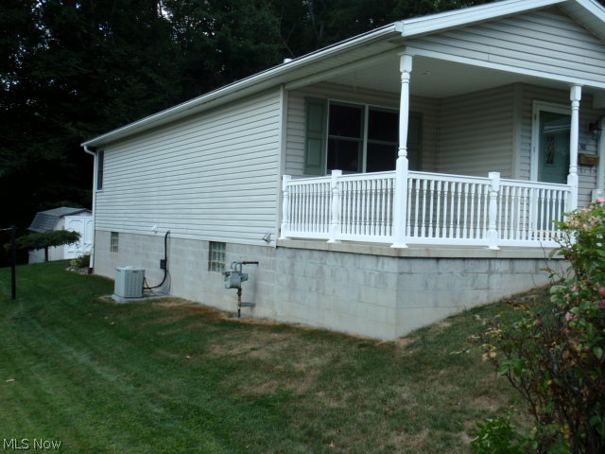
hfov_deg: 46.8
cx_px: 302
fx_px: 699
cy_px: 227
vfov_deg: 36.0
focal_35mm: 40
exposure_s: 1/125
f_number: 3.9
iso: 64
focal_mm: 7.25
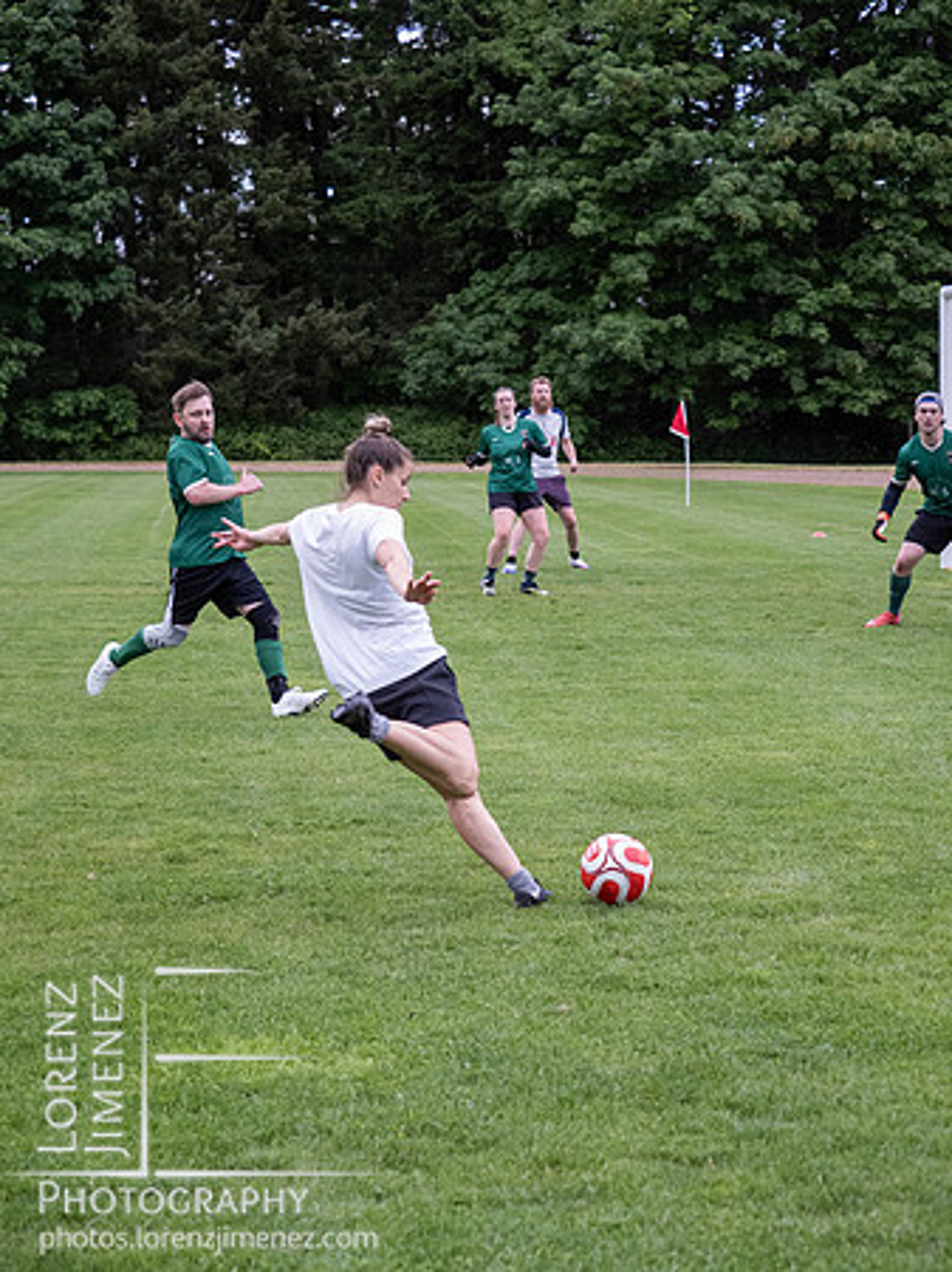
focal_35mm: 80
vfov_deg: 24.4
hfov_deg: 18.4
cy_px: 636
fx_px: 2936
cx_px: 476
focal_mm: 40
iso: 1600
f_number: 2.8
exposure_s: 1/1250
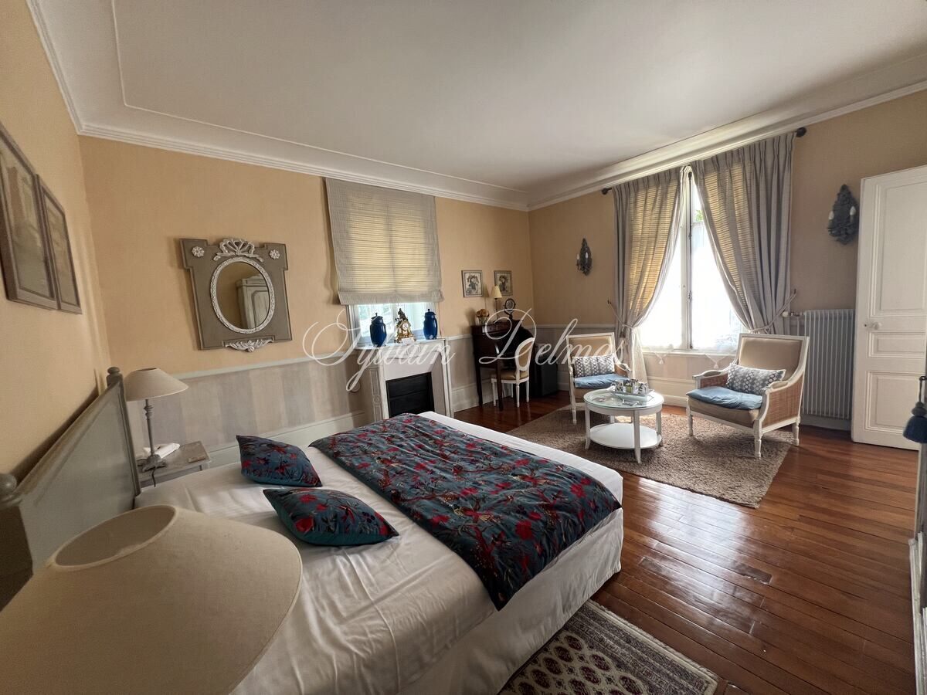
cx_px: 464
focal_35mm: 13
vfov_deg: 89.9
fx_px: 348
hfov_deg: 106.2
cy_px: 348
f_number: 1.8
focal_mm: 1.57
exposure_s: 1/99
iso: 100
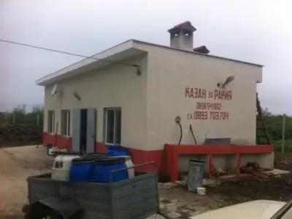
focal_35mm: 35
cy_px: 110
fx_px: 295
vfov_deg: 40.6
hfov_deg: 52.7
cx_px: 146
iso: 80
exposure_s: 1/815
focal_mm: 3.85
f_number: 2.8
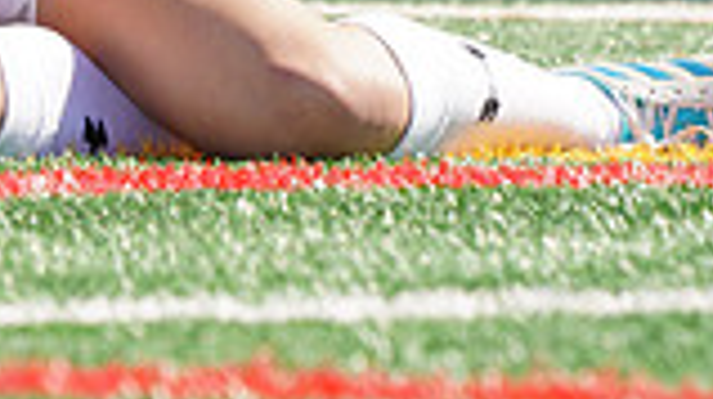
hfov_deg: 2.0
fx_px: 20149
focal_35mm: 1067
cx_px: -63
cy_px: -453
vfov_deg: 1.1
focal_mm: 279
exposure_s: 1/250
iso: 200
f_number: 11
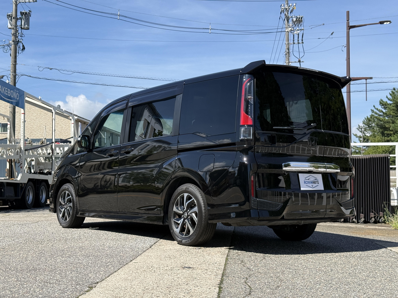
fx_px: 552
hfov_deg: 39.7
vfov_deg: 30.3
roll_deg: +0.4
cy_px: 149
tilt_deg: +3.5
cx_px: 199
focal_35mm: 48
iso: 64
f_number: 1.78
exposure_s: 1/3704
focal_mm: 6.76
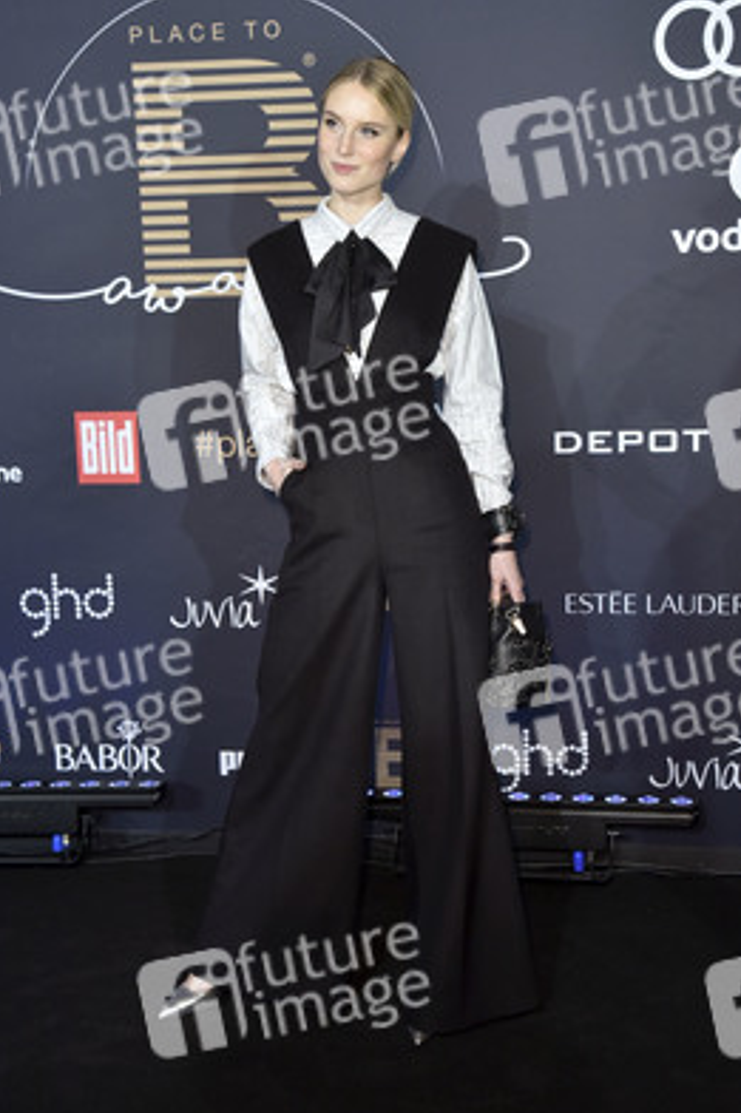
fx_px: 1514
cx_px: 366
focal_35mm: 49
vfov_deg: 40.4
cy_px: 565
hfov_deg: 27.5
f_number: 6.3
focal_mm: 48
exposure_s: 1/250
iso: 1600
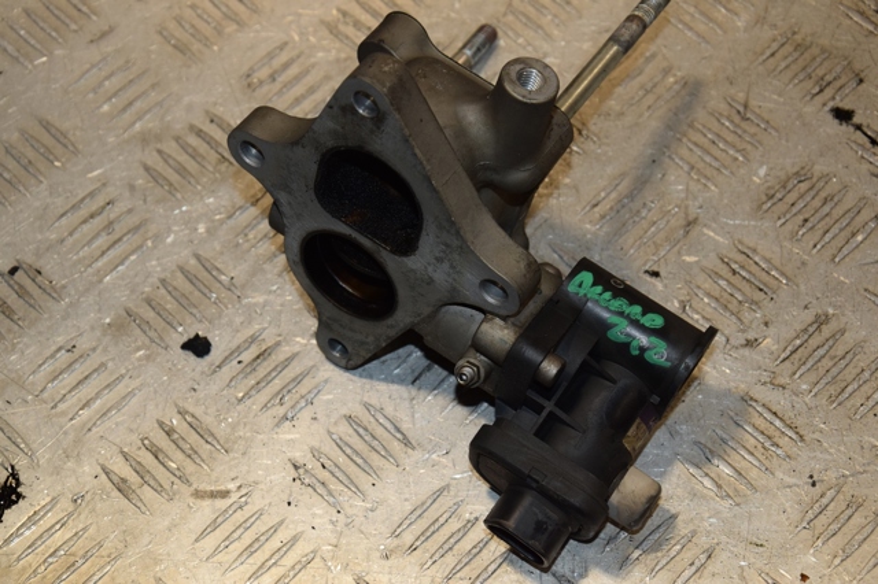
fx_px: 1828
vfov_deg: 18.2
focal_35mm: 75
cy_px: 292
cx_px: 439
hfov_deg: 27.0
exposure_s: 1/200
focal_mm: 50
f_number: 7.1
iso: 800
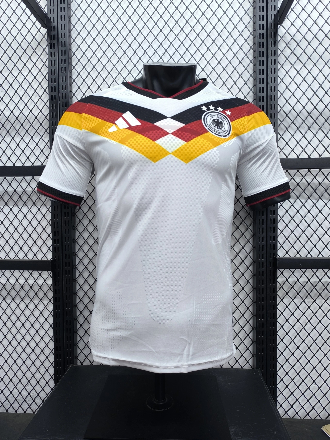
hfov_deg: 58.9
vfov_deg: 73.9
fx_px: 292
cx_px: 165
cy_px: 220
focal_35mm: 23
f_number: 1.65
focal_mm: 6.14
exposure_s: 1/50
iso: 640
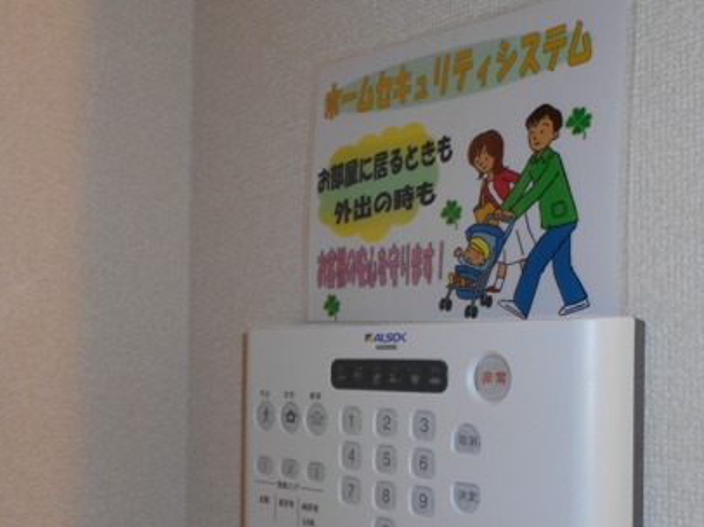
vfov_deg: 34.8
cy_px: 348
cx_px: 376
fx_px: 833
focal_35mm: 41
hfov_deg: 45.8
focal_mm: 4.6
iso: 80
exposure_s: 1/25
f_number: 3.2
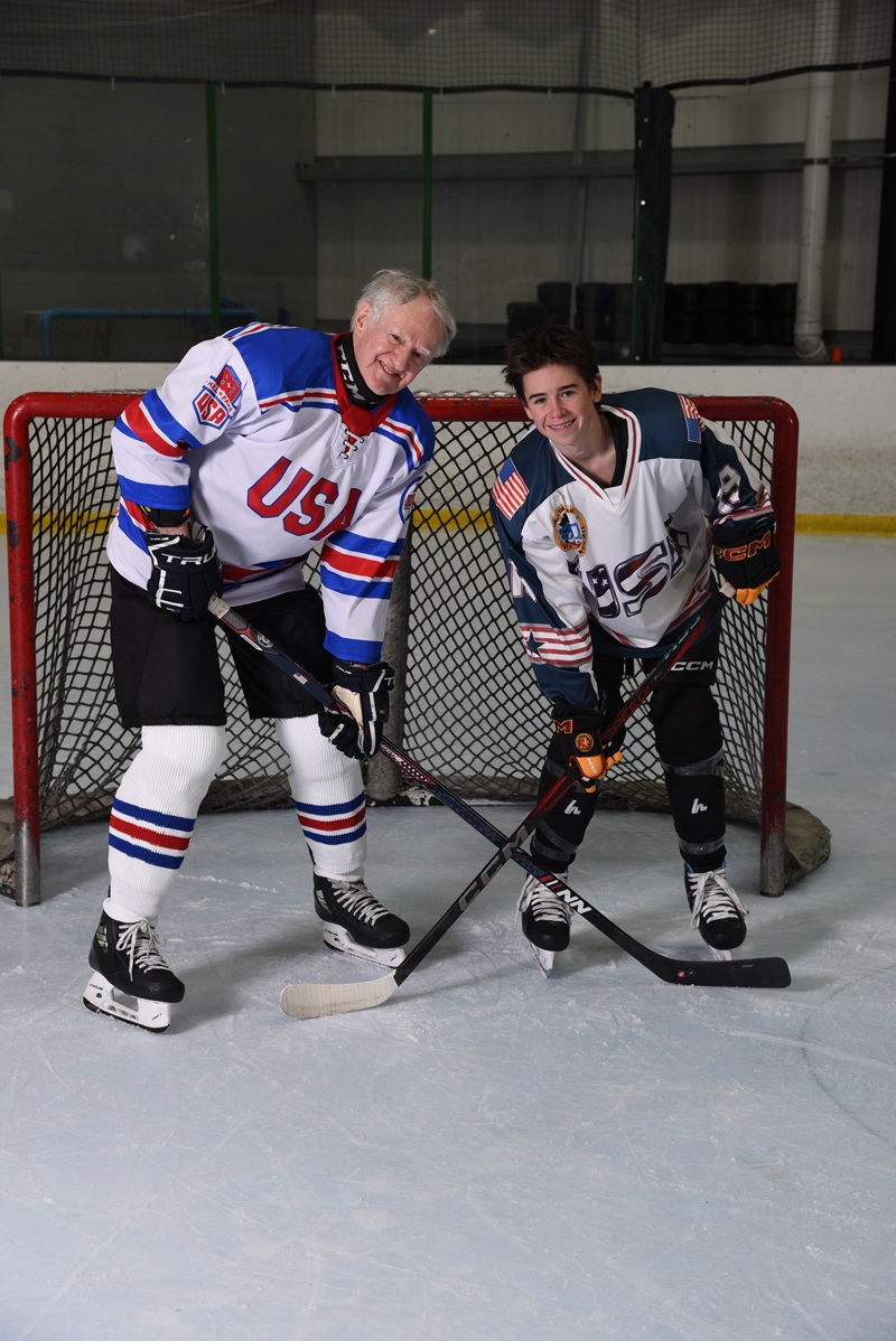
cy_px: 670
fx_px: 2424
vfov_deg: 30.9
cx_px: 448
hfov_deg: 20.9
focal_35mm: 65
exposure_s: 1/125
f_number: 7.1
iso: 400
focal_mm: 65
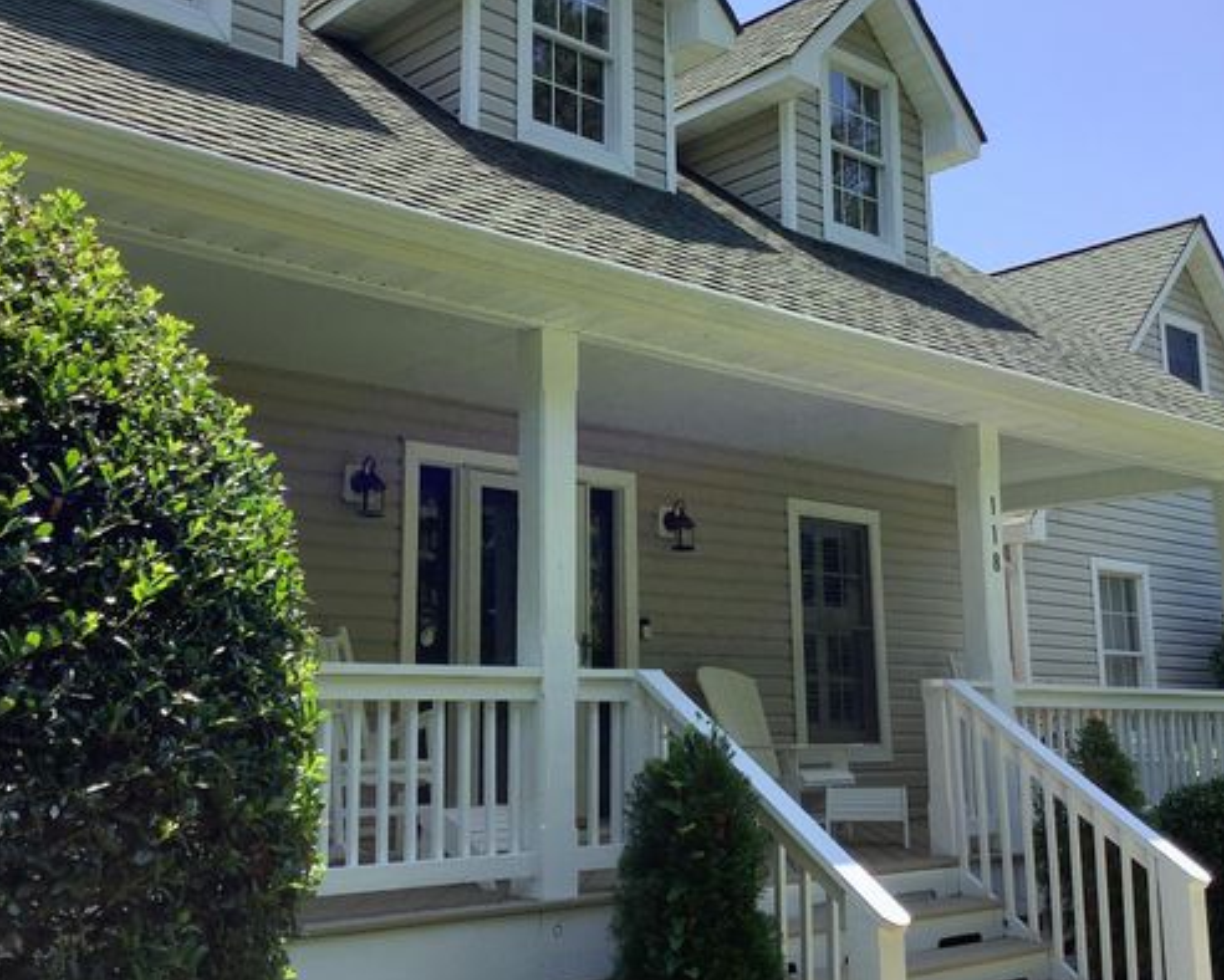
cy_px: 424
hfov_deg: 44.8
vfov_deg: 36.4
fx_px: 1486
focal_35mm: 41
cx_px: 610
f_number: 2.4
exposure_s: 1/708
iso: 25
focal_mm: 3.3
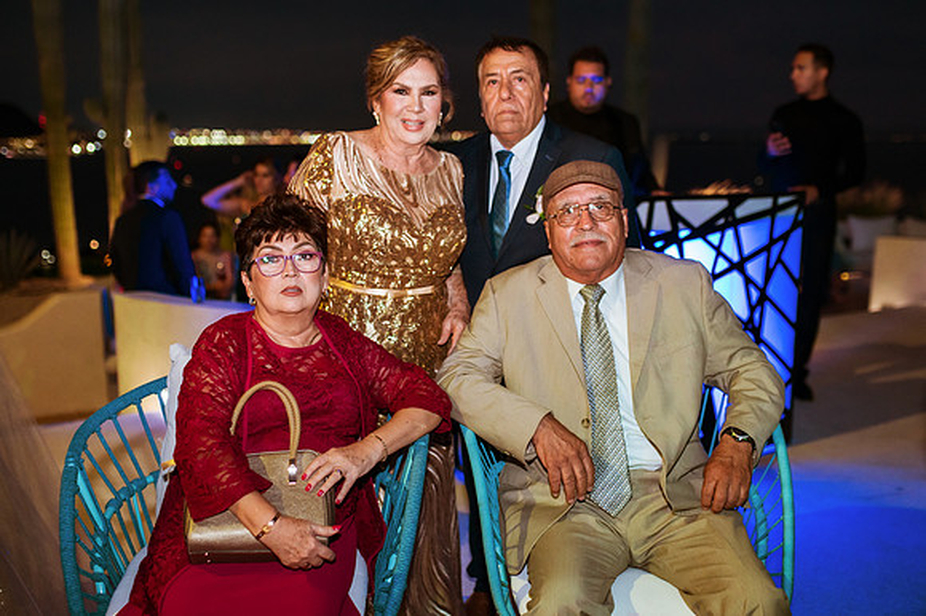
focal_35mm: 39
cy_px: 310
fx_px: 1012
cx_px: 457
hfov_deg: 49.2
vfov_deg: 33.9
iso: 2000
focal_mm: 35
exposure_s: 1/100
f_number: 2
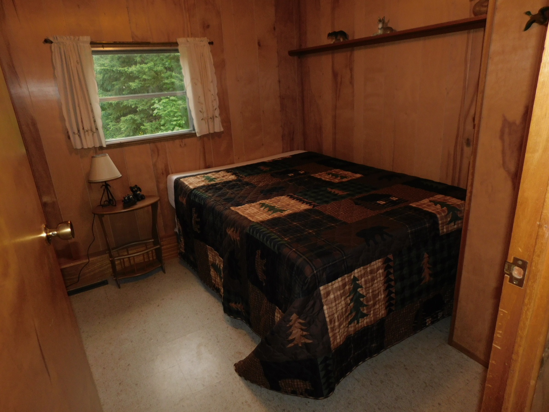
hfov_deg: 73.9
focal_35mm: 23
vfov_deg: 58.9
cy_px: 206
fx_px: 365
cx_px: 274
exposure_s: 1/30
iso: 200
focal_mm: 4
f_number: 3
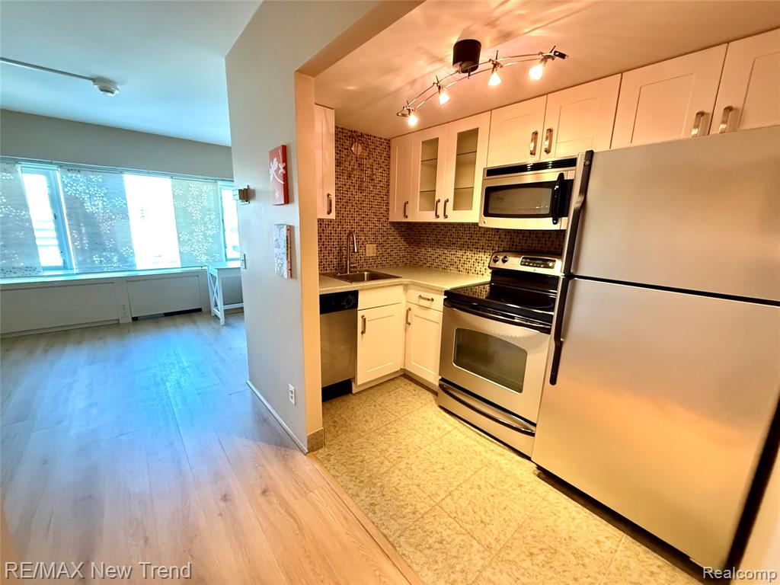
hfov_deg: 102.1
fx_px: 315
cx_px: 390
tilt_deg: -11.2
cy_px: 292
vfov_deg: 85.7
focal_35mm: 14
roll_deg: -1.3
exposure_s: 1/60
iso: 800
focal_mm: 2.22
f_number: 2.2
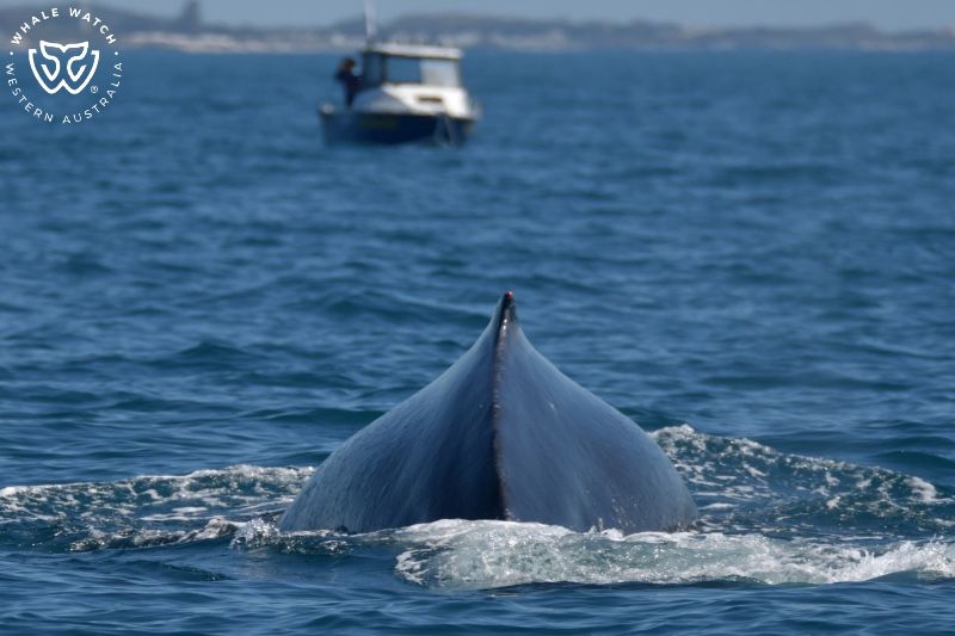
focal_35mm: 480
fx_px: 12730
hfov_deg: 4.3
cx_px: 478
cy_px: 318
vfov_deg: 2.9
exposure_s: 1/1000
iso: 100
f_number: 6
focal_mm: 320
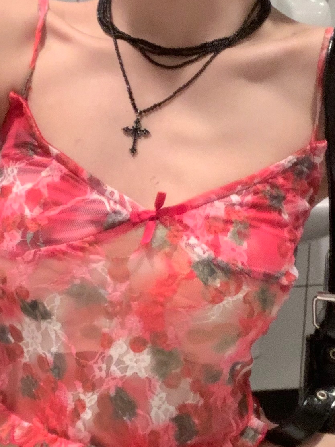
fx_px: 1148
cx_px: 92
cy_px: 193
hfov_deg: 16.5
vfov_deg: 22.0
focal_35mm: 89
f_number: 2.2
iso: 200
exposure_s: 1/60
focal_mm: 2.87
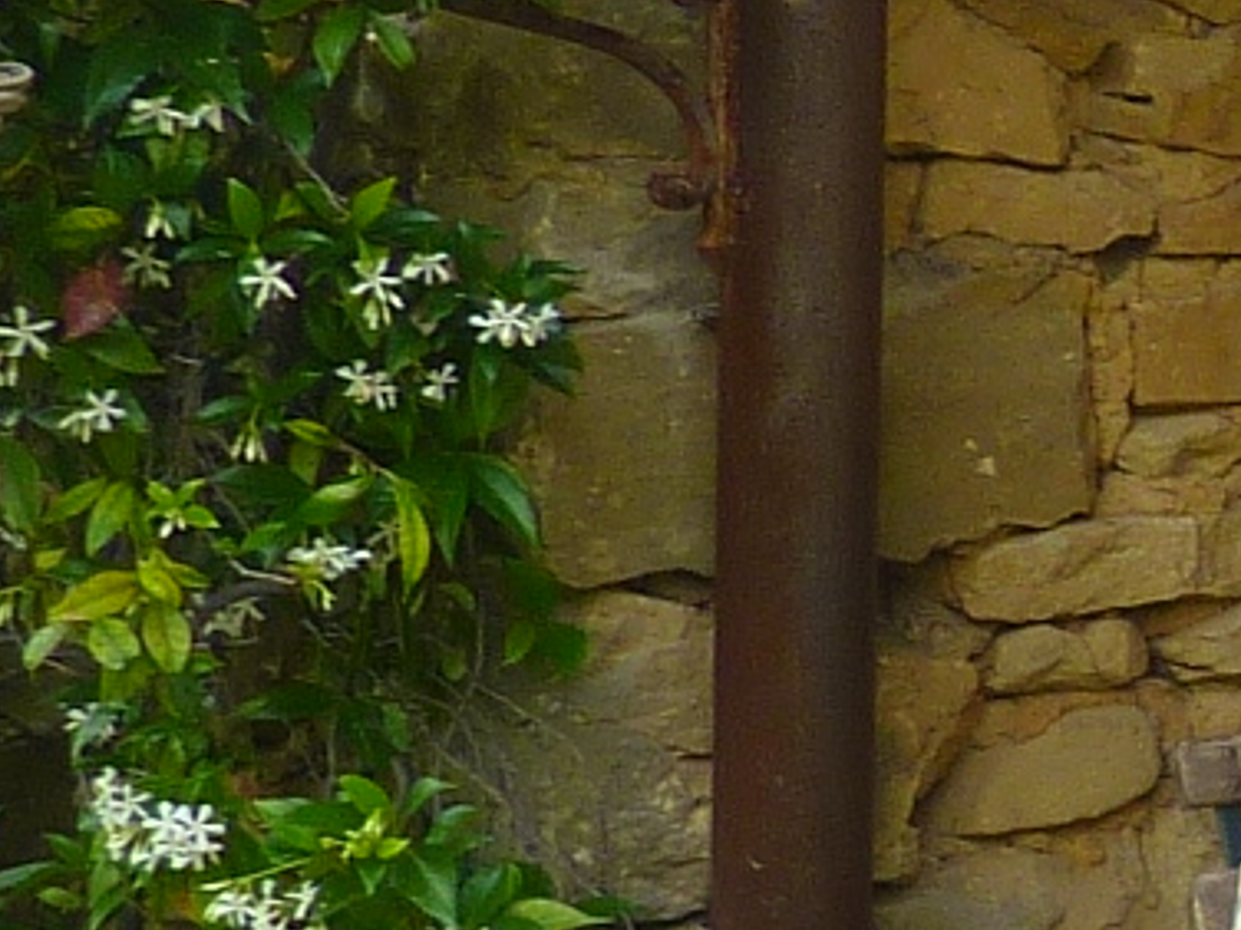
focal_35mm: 136
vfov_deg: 10.9
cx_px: 3033
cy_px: 406
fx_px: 4876
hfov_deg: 11.7
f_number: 3.5
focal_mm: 4.1
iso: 80
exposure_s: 1/125
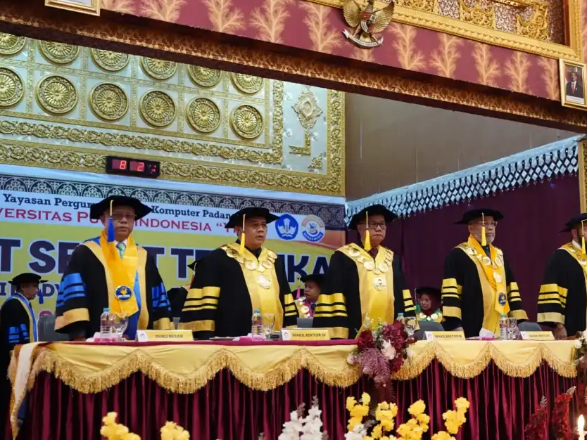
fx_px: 1001
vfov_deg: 24.8
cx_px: 448
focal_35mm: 59
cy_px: 213
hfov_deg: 32.0
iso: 1250
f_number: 2.2
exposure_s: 1/160
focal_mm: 40
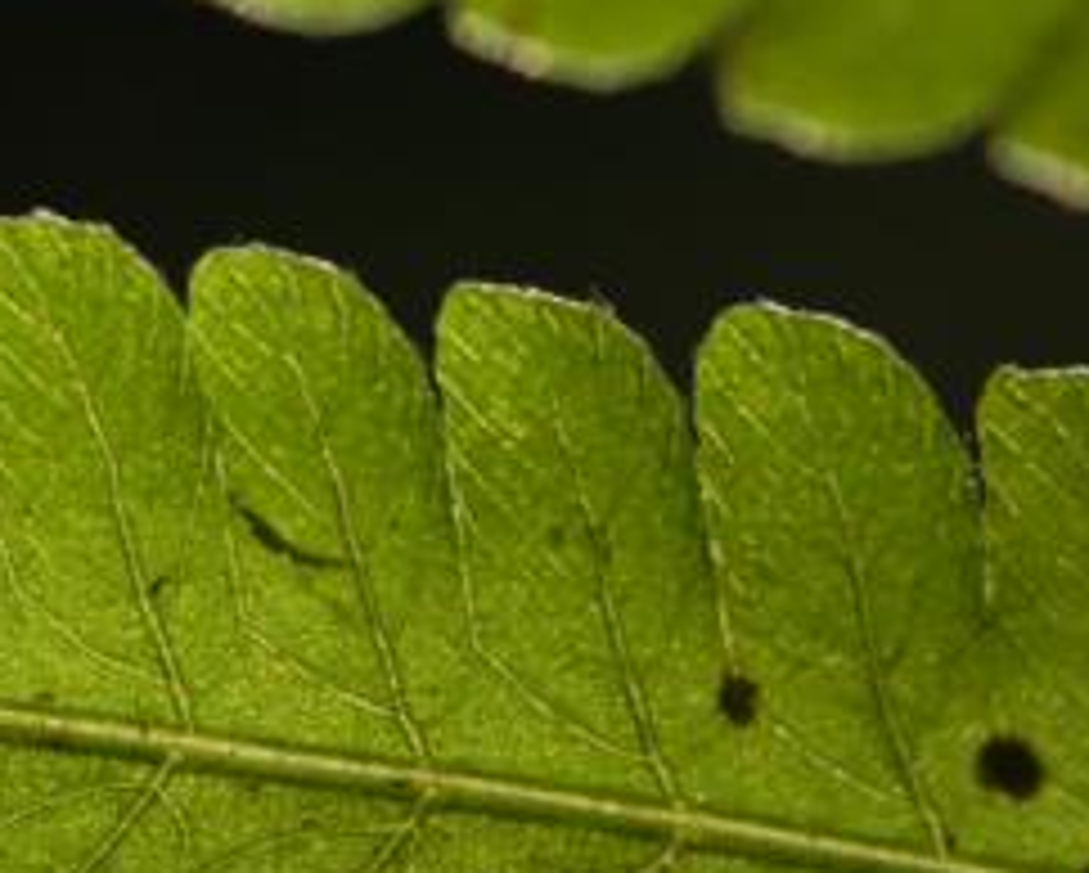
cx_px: 104
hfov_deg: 9.2
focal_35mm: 209
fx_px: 6742
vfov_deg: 7.4
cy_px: 716
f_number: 9
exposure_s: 1/160
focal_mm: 60
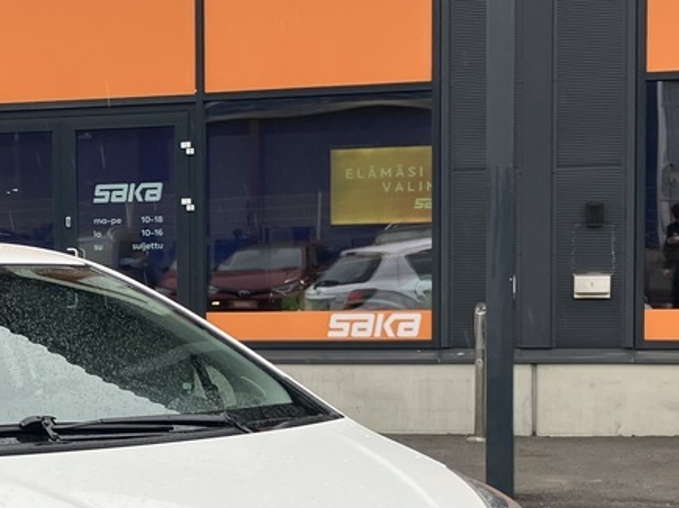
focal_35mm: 93
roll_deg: +1.5
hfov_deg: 20.5
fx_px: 1823
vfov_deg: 15.7
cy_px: 422
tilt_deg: -3.5
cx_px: 31
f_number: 1.8
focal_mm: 3.99
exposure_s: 1/335
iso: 32
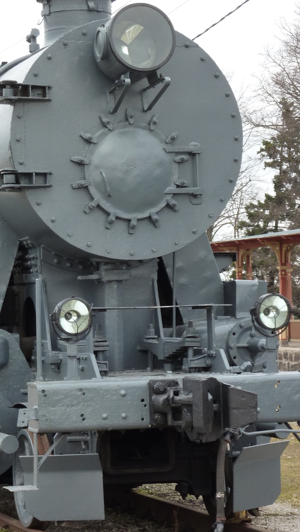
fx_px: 1711
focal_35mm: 121
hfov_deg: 10.0
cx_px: 97
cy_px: 263
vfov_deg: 17.7
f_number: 4.3
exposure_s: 1/160
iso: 125
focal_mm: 14.7
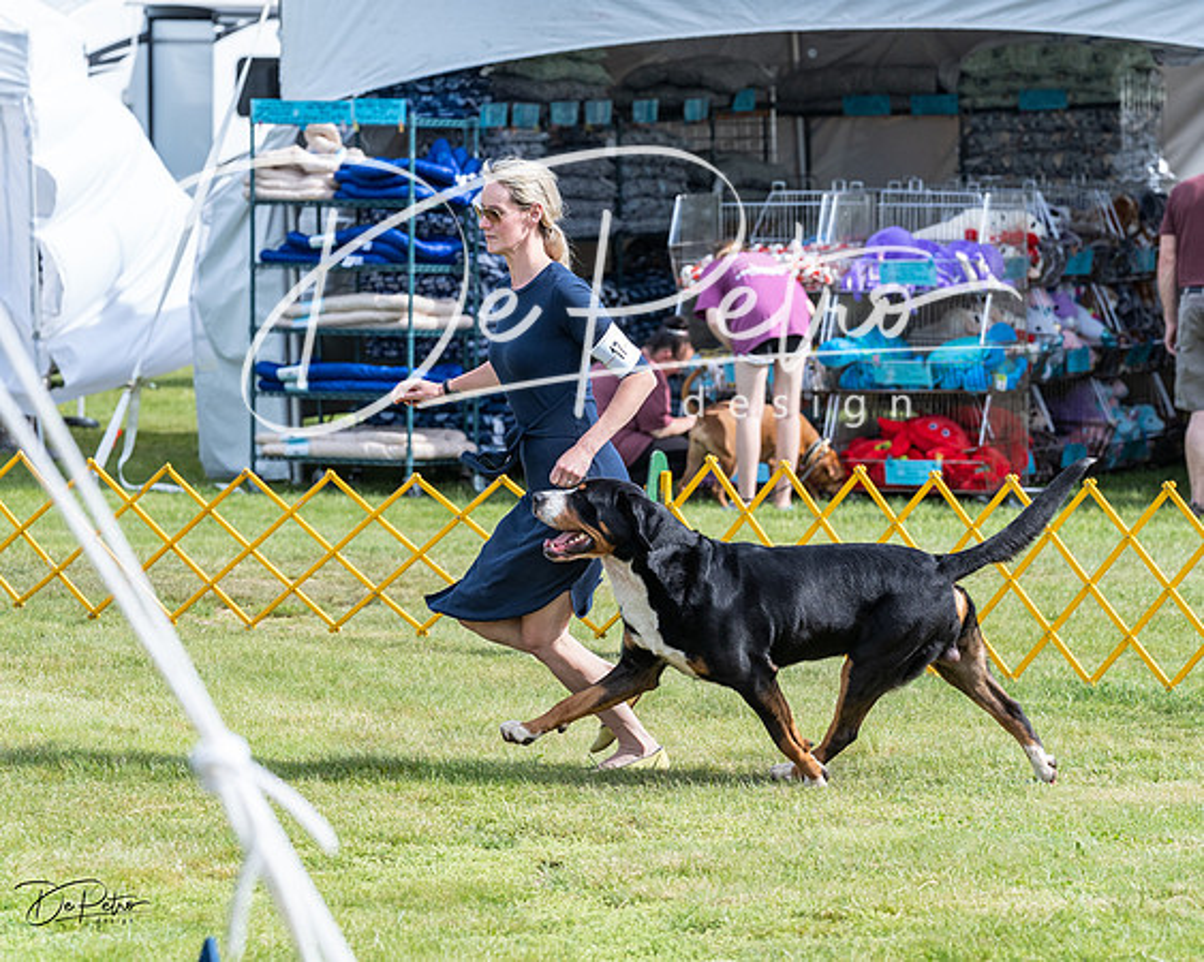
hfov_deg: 10.4
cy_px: 419
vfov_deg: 8.3
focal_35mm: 186
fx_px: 6613
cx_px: 694
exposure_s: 1/1250
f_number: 5.6
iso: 640
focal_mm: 146
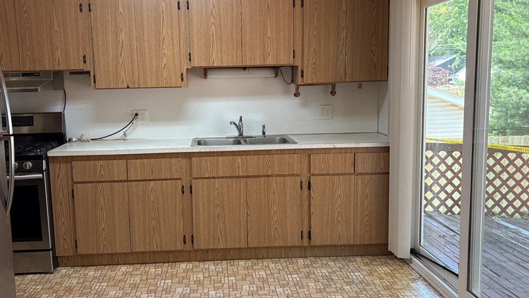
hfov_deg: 55.1
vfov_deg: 32.8
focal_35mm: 36
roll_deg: +1.6
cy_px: 146
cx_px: 228
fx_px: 505
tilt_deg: -7.4
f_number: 1.6
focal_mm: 5.96
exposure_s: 1/120
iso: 125
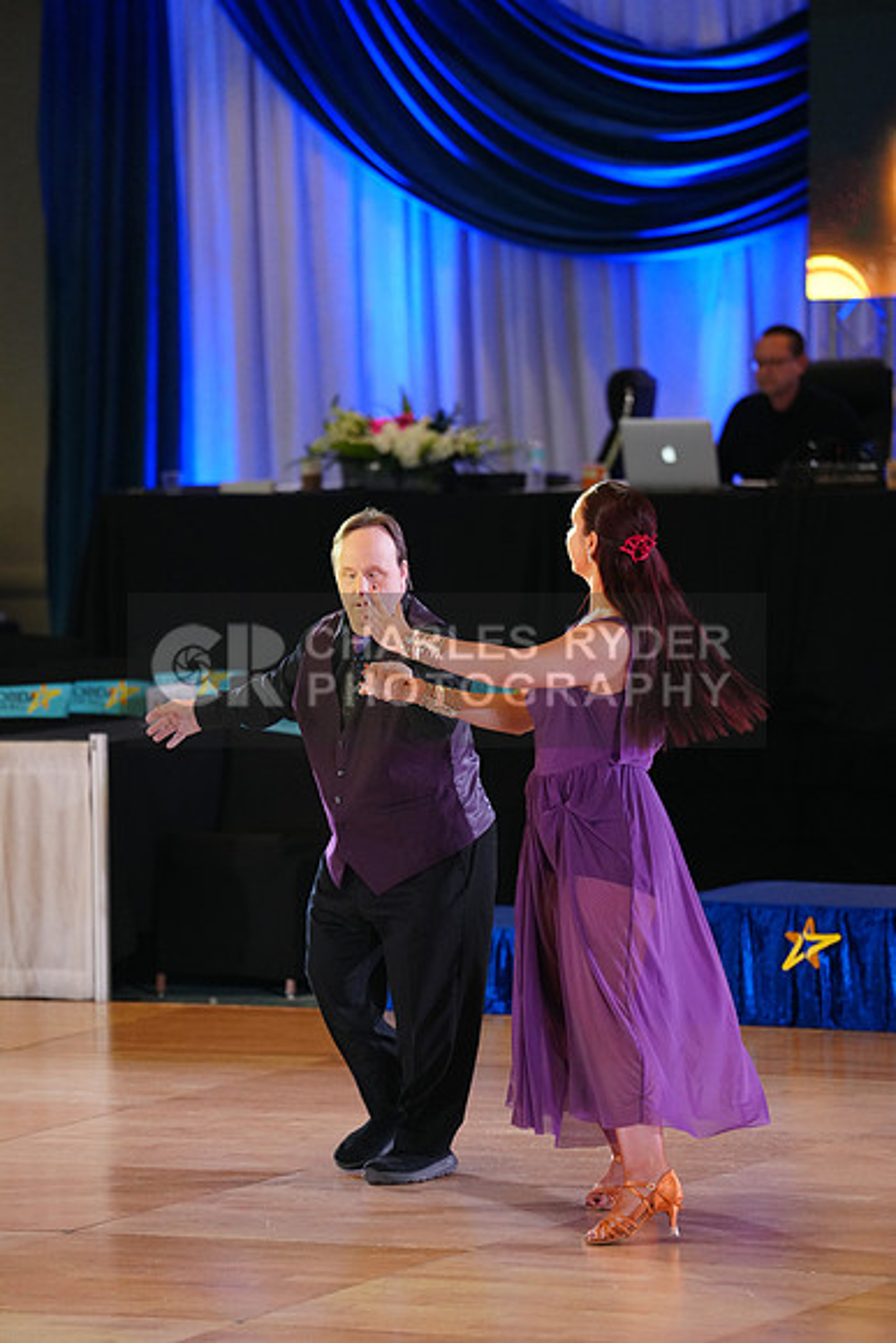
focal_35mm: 182
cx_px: 448
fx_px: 6790
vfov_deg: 11.3
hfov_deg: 7.5
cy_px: 672
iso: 2500
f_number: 2.8
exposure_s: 1/500
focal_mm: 182
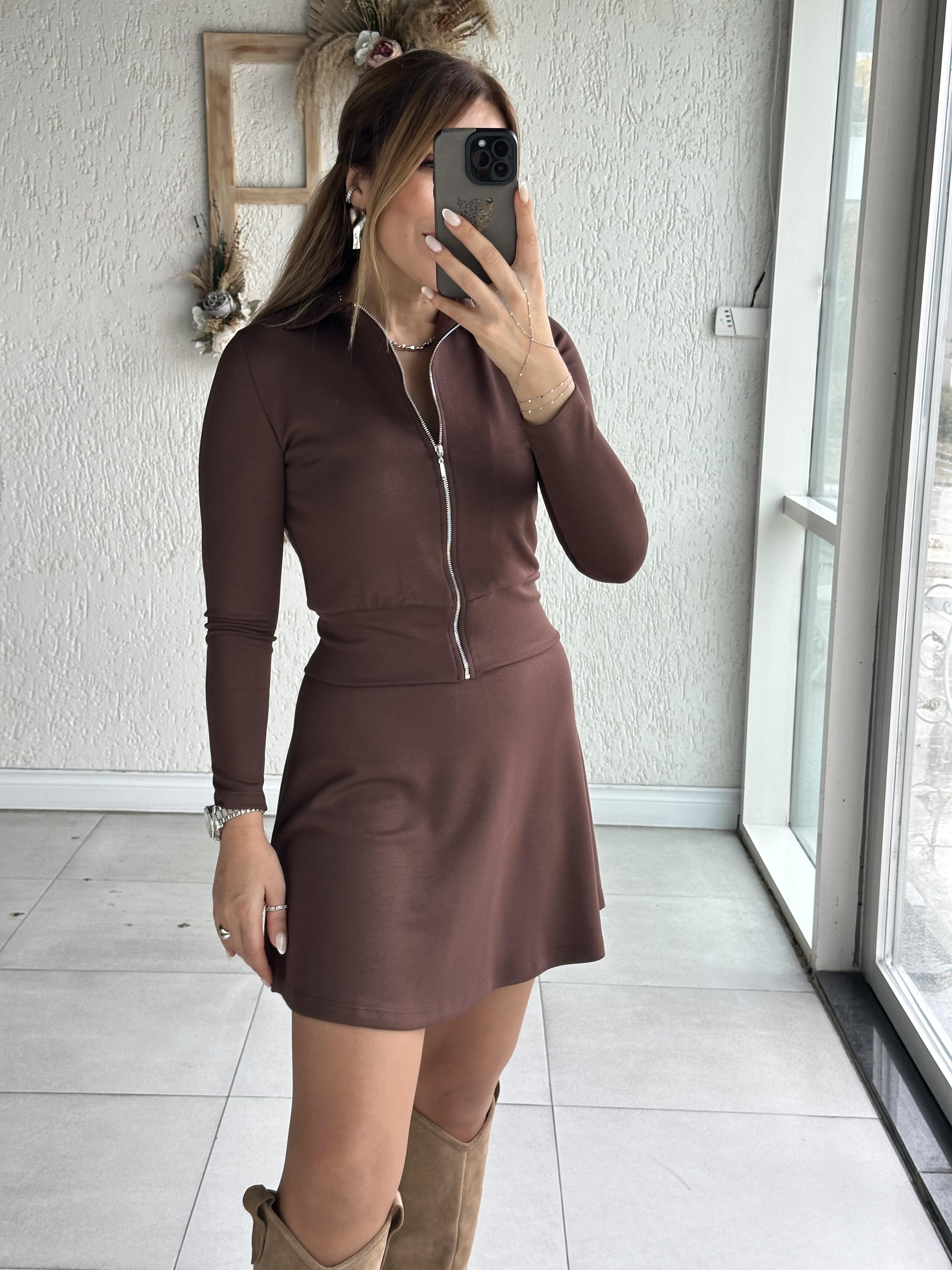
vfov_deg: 39.7
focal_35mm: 48
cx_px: 476
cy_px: 635
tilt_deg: -17.2
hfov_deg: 30.3
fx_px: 1760
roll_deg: -1.7
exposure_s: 1/147
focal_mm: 6.86
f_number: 1.78
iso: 80
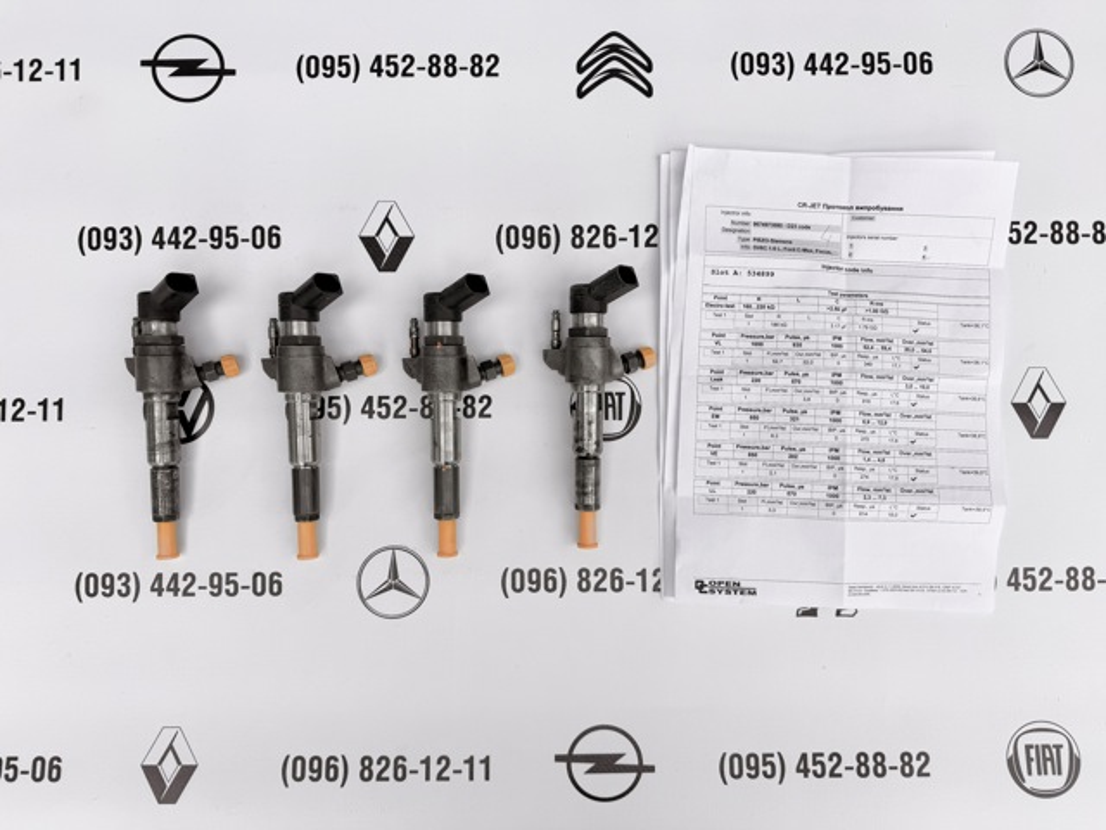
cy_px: 415
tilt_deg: -88.1
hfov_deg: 71.6
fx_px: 767
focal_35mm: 24
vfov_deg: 56.8
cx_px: 553
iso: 64
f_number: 1.78
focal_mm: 6.76
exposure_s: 1/228
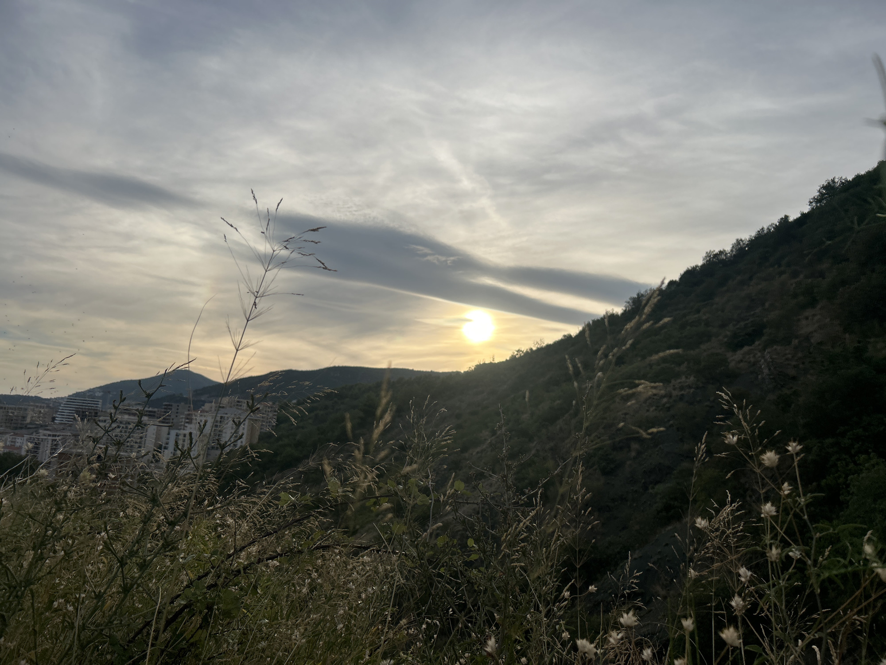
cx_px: 443
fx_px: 665
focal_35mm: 26
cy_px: 332
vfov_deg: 53.1
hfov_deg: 67.3
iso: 50
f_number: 1.5
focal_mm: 5.7
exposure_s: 1/6211
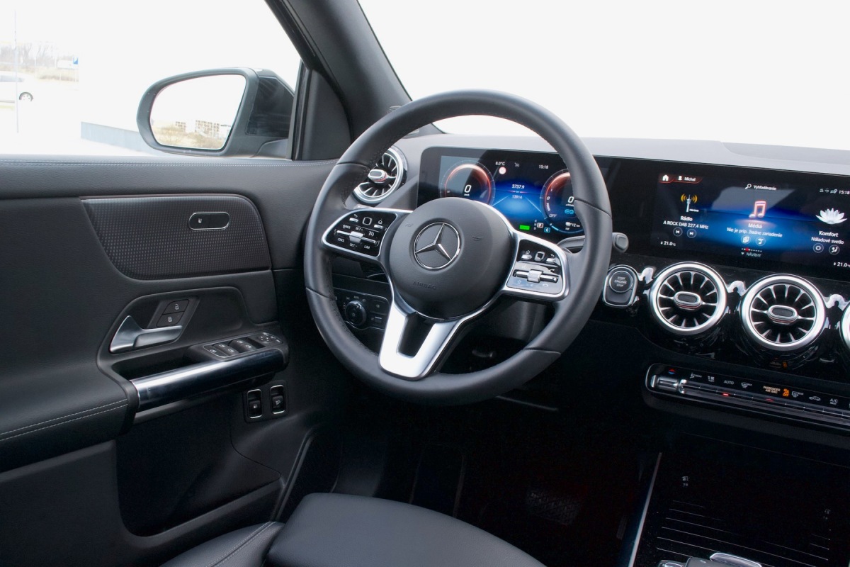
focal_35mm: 33
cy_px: 284
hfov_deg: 57.2
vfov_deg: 40.0
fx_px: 779
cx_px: 425
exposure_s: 1/60
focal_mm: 22
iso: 800
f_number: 7.1
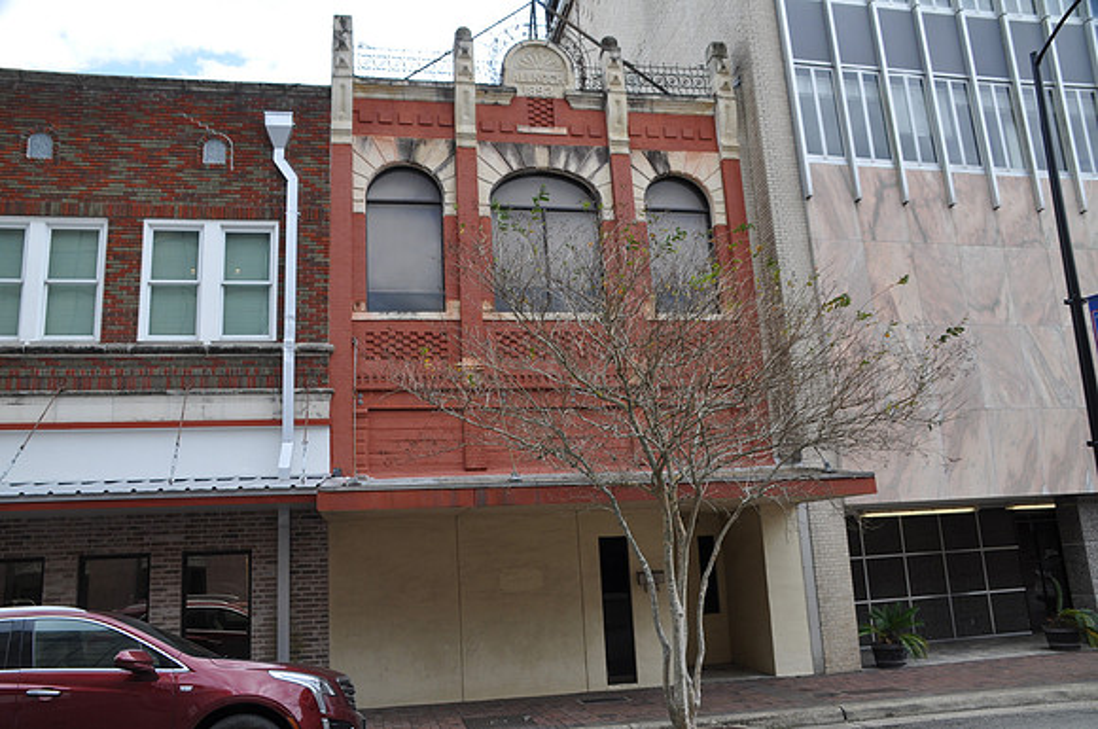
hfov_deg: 62.0
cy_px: 364
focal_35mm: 30
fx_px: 914
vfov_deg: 43.5
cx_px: 549
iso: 200
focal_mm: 20
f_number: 10
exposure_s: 1/100
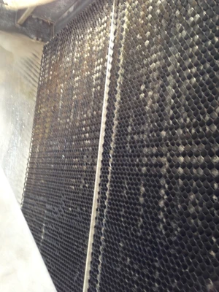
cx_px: 110
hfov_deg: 42.9
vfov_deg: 55.4
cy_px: 146
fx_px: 278
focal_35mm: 33
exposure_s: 1/20
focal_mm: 4.12
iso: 64
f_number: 2.4
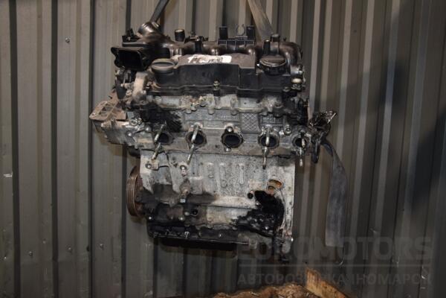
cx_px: 223
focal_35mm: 32
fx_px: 390
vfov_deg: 41.7
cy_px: 149
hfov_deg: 59.5
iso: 800
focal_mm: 21
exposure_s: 1/60
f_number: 5
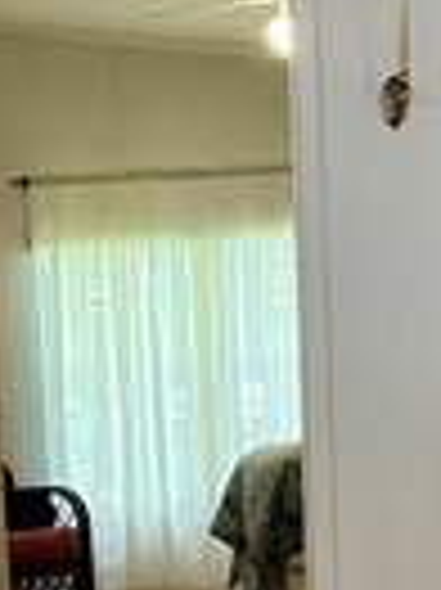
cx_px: 54
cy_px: 743
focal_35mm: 127
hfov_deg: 11.6
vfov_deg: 14.9
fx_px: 2161
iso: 125
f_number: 1.5
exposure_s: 1/60
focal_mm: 5.7
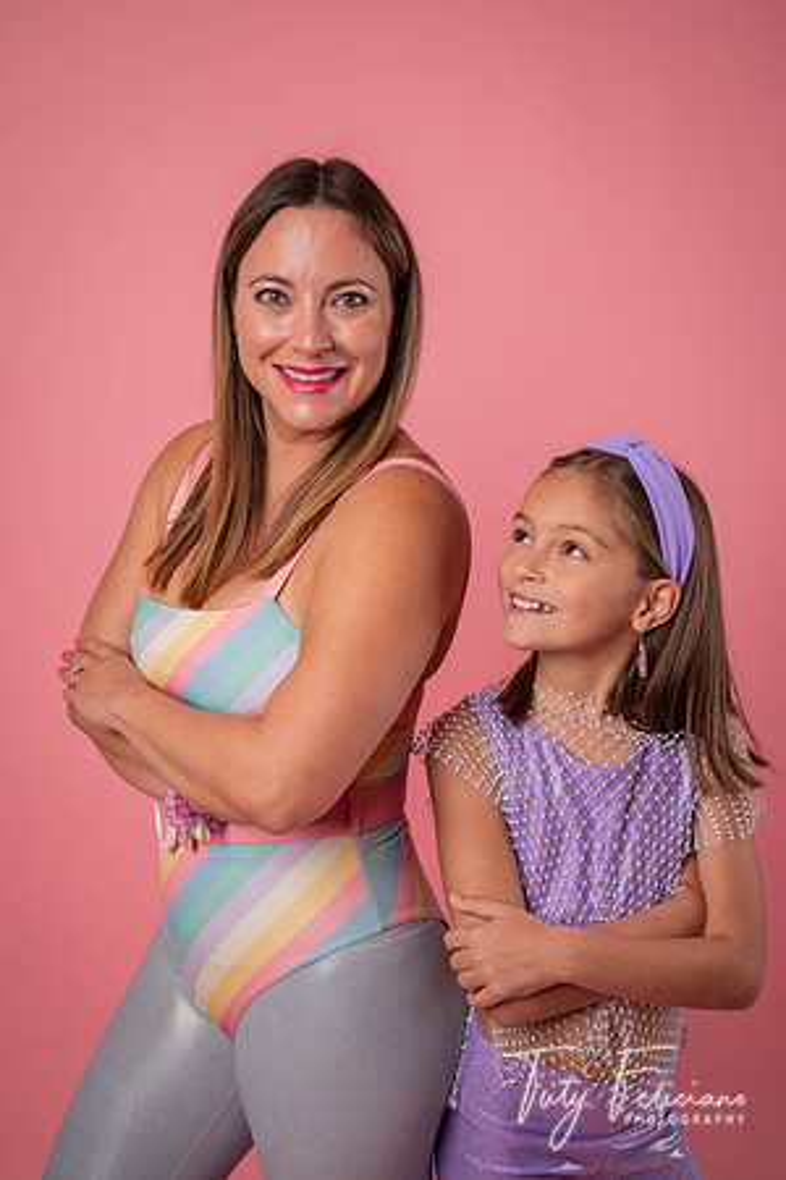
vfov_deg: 41.9
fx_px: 1539
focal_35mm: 47
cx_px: 393
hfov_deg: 28.6
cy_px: 590
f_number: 5
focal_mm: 47
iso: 160
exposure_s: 1/100
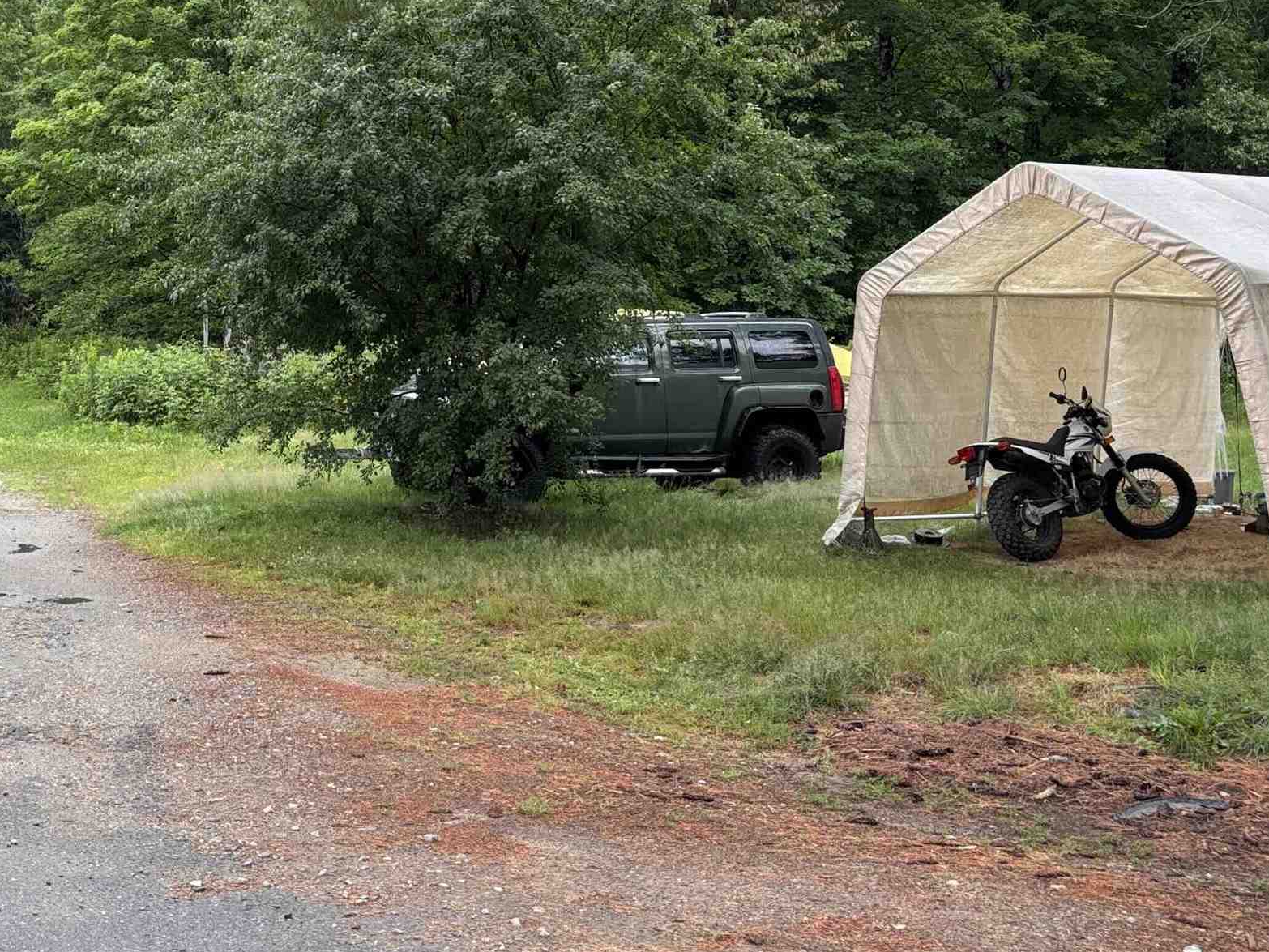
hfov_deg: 36.4
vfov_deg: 27.8
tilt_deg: +6.7
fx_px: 1870
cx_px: 282
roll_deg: -0.8
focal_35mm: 51
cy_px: 140
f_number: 1.6
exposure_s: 1/444
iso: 50
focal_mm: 5.96
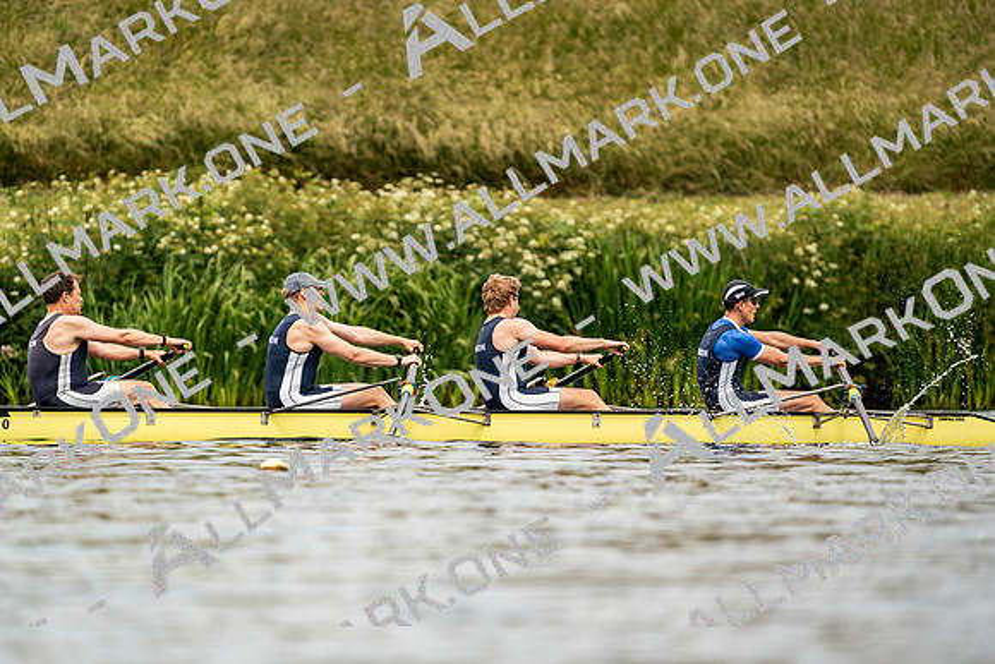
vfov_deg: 2.4
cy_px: 332
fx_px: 15785
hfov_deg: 3.6
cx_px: 498
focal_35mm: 571
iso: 320
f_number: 6.3
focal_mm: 571
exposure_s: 1/2000
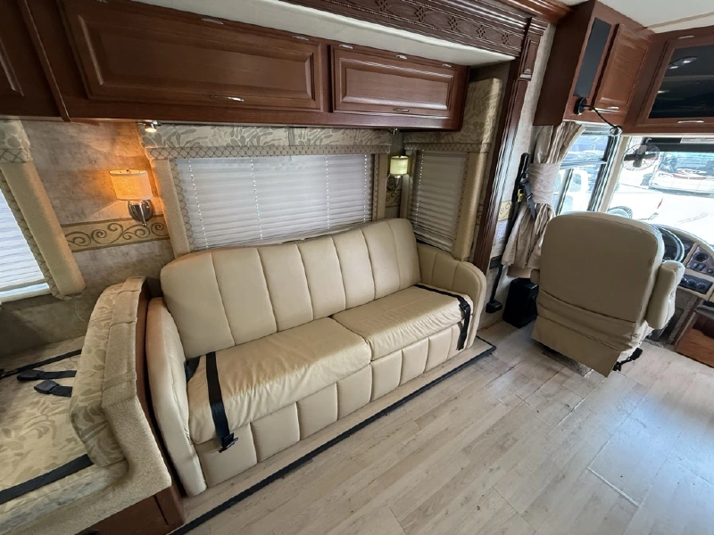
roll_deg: -0.4
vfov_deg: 85.7
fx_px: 289
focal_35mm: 14
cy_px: 268
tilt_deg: -25.5
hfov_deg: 102.1
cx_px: 357
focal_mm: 2.22
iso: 250
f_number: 2.2
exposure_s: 1/99
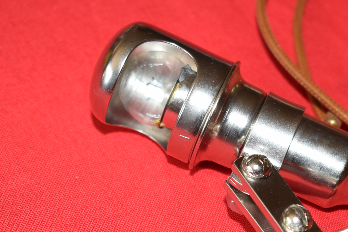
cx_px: 242
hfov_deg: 17.7
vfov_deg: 11.8
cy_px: 235
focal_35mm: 115
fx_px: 1113
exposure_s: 1/60
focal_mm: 35
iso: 160
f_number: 5.6
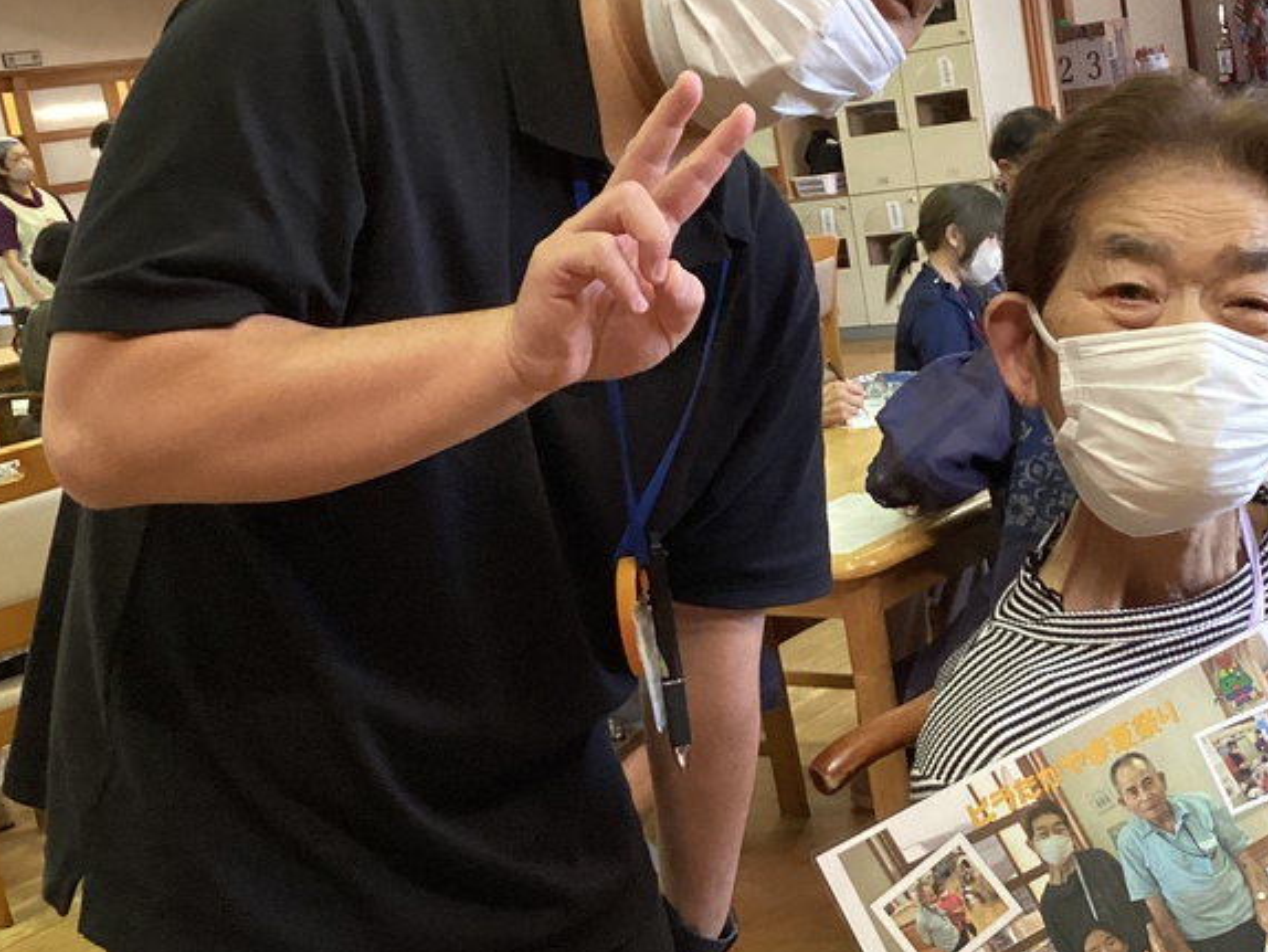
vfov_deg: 27.1
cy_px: 470
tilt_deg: -11.7
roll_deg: +8.0
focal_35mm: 54
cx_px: 859
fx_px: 1979
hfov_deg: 35.1
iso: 200
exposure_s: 1/60
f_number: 2.4
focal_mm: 3.3
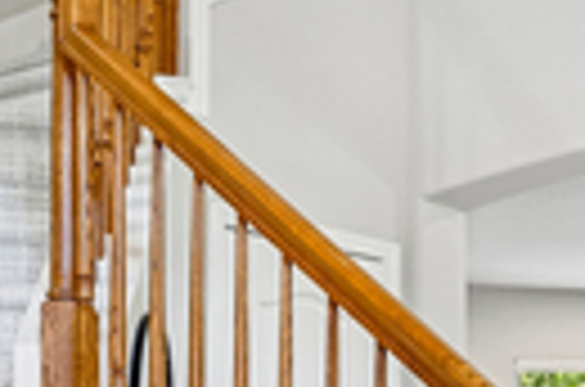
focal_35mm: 79
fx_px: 1281
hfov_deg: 21.9
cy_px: 484
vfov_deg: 16.4
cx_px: 846
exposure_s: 1/13
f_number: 8
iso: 400
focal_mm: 16
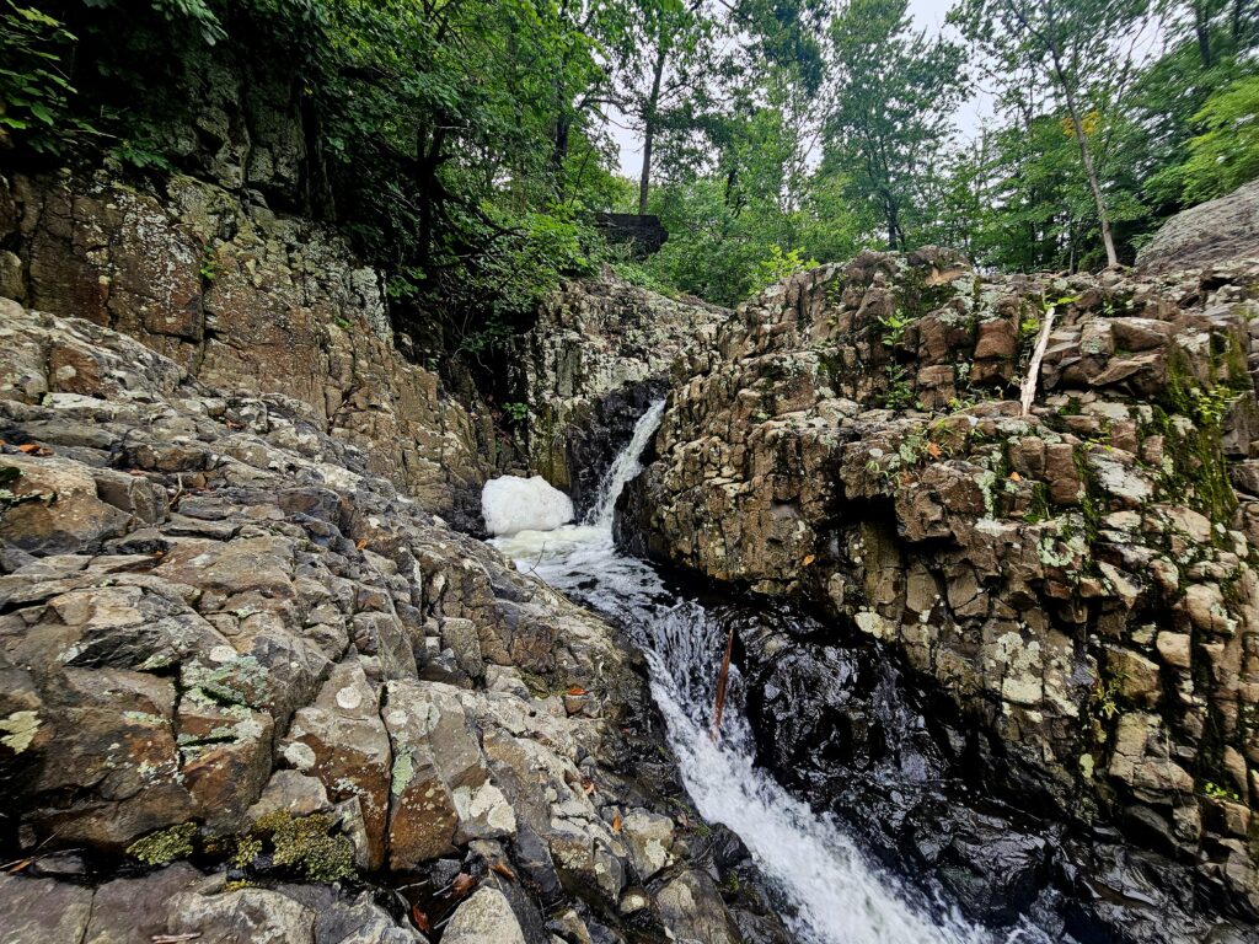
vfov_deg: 89.9
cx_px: 630
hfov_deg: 106.2
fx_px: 473
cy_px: 472
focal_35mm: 13
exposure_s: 1/238
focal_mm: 2.2
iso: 50
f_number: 2.2
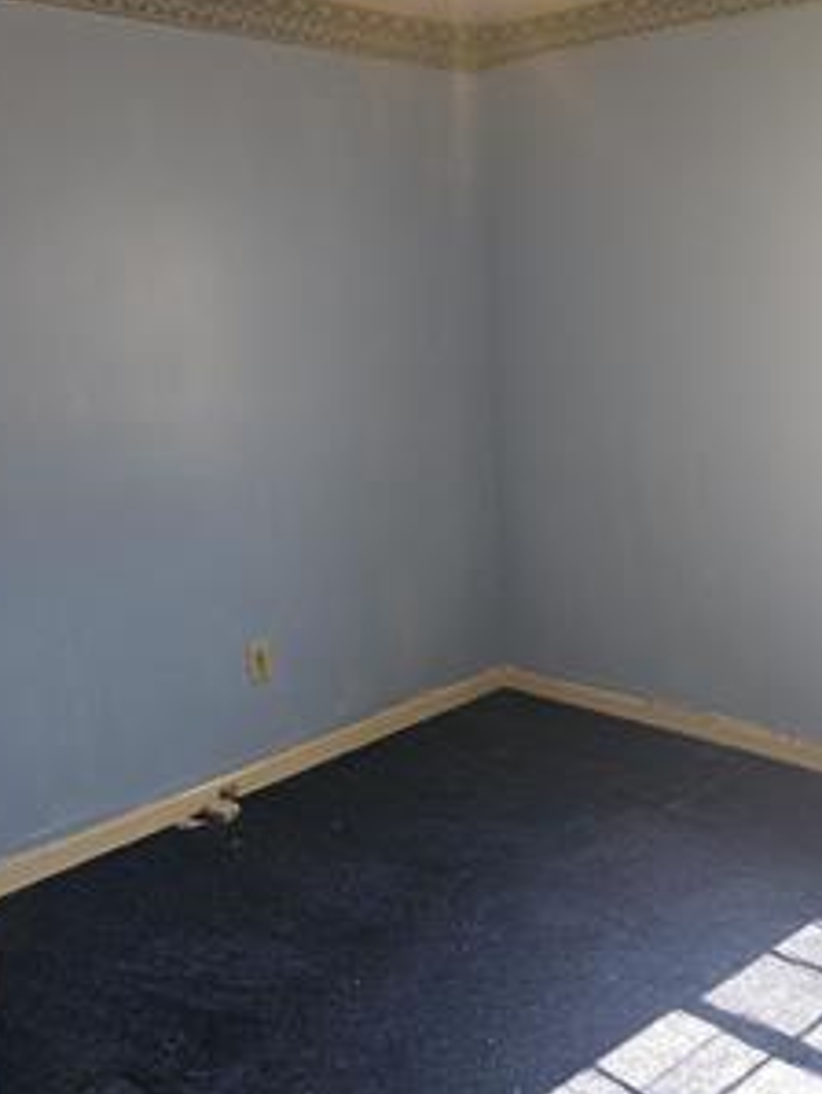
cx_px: 609
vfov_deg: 50.0
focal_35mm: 37
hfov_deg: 37.8
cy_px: 481
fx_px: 1170
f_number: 1.8
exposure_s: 1/60
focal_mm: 5.4
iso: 80
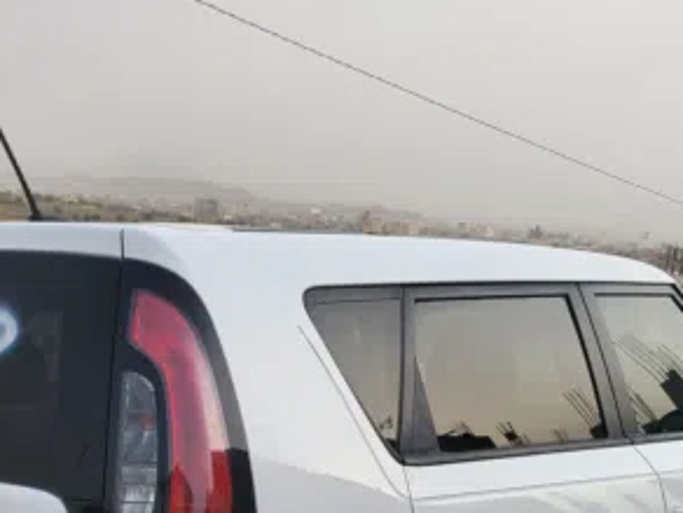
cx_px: 269
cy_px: 550
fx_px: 1125
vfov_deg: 24.1
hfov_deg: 33.7
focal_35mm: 57
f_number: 2.4
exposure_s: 1/520
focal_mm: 4.3
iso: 50
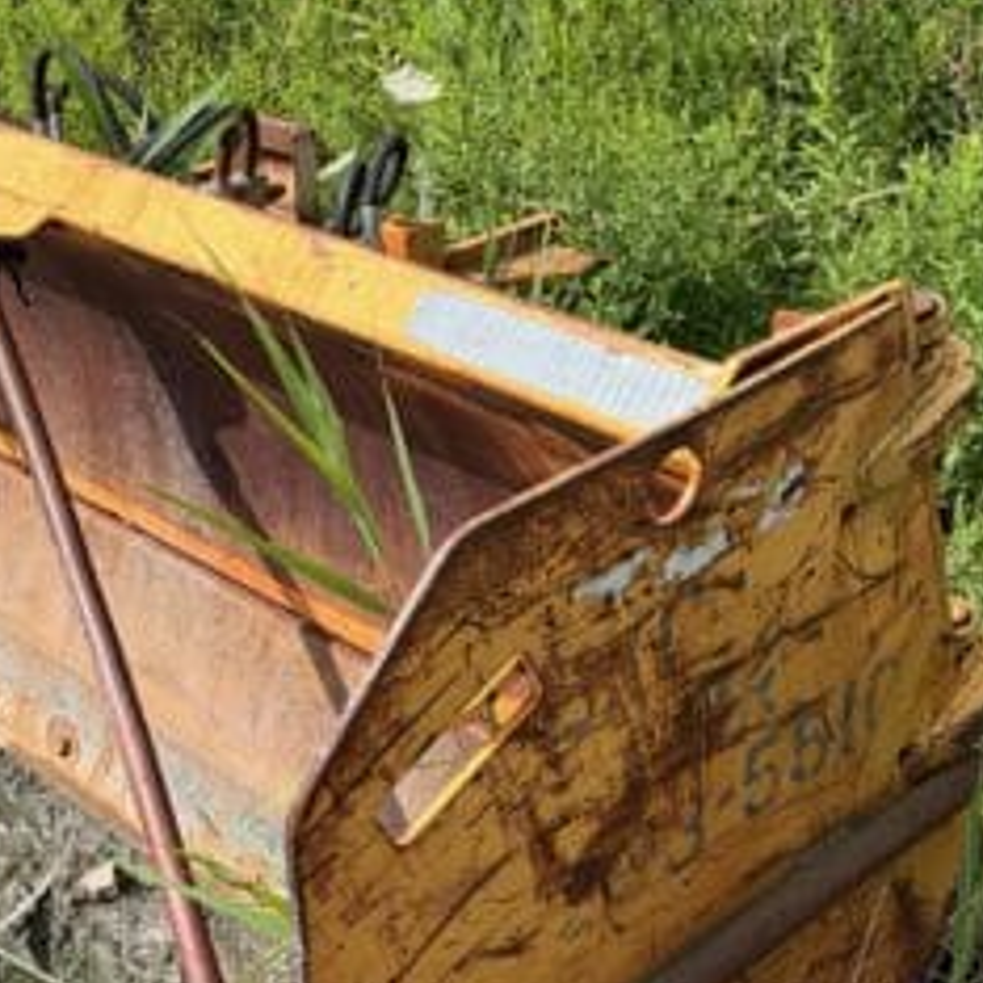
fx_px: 1896
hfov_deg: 28.5
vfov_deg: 29.0
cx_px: 197
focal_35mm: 59
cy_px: 550
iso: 50
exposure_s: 1/1953
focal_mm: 5.96
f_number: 1.6
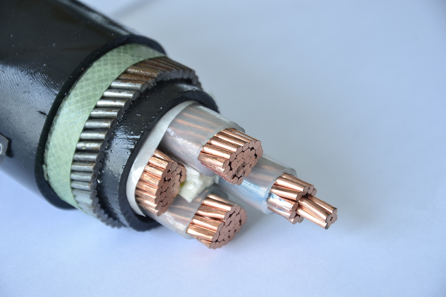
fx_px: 1951
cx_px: 223
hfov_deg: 13.0
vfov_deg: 8.7
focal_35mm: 158
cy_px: 148
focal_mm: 105
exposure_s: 1/13
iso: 100
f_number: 5.6
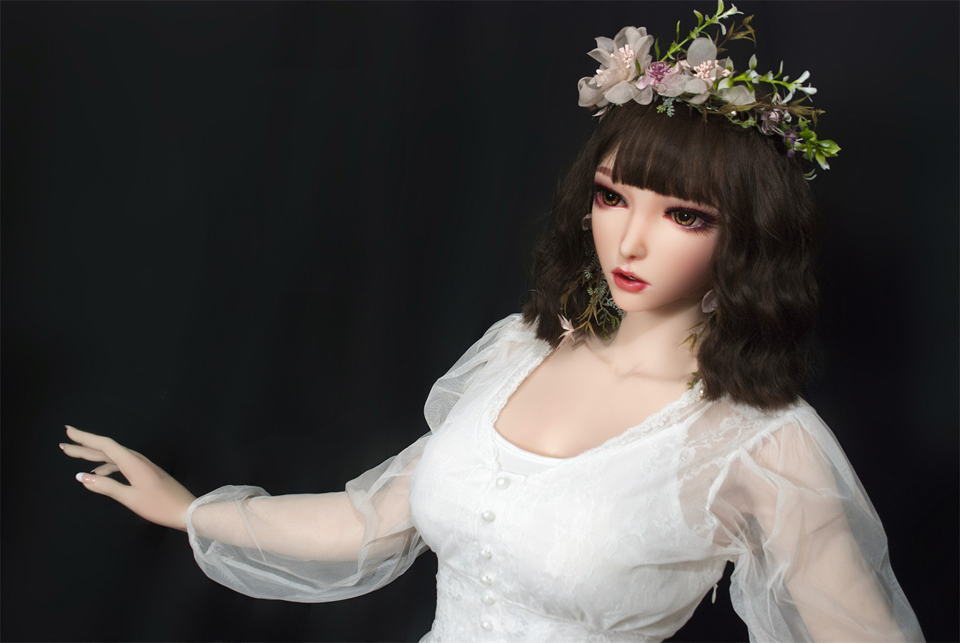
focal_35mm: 39
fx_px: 1041
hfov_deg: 49.5
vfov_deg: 34.3
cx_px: 480
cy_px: 322
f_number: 5.6
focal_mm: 26
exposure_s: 1/30
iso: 500
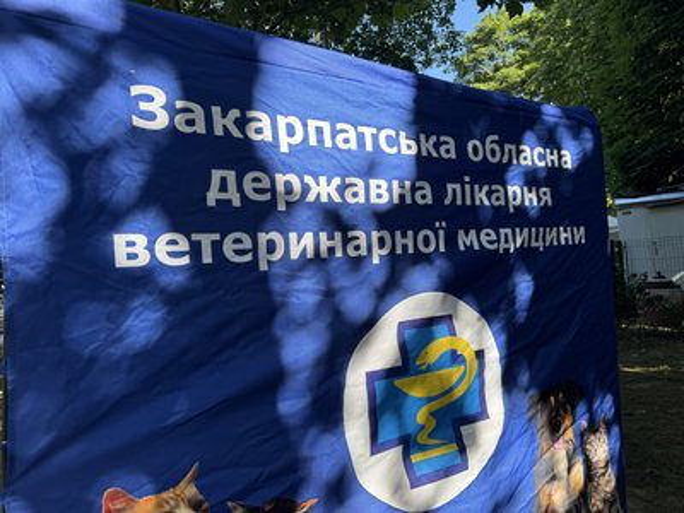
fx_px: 474
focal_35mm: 24
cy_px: 256
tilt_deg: +1.1
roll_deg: +3.9
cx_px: 342
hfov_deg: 71.6
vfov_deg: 56.8
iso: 80
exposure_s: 1/888
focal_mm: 6.76
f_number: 1.78
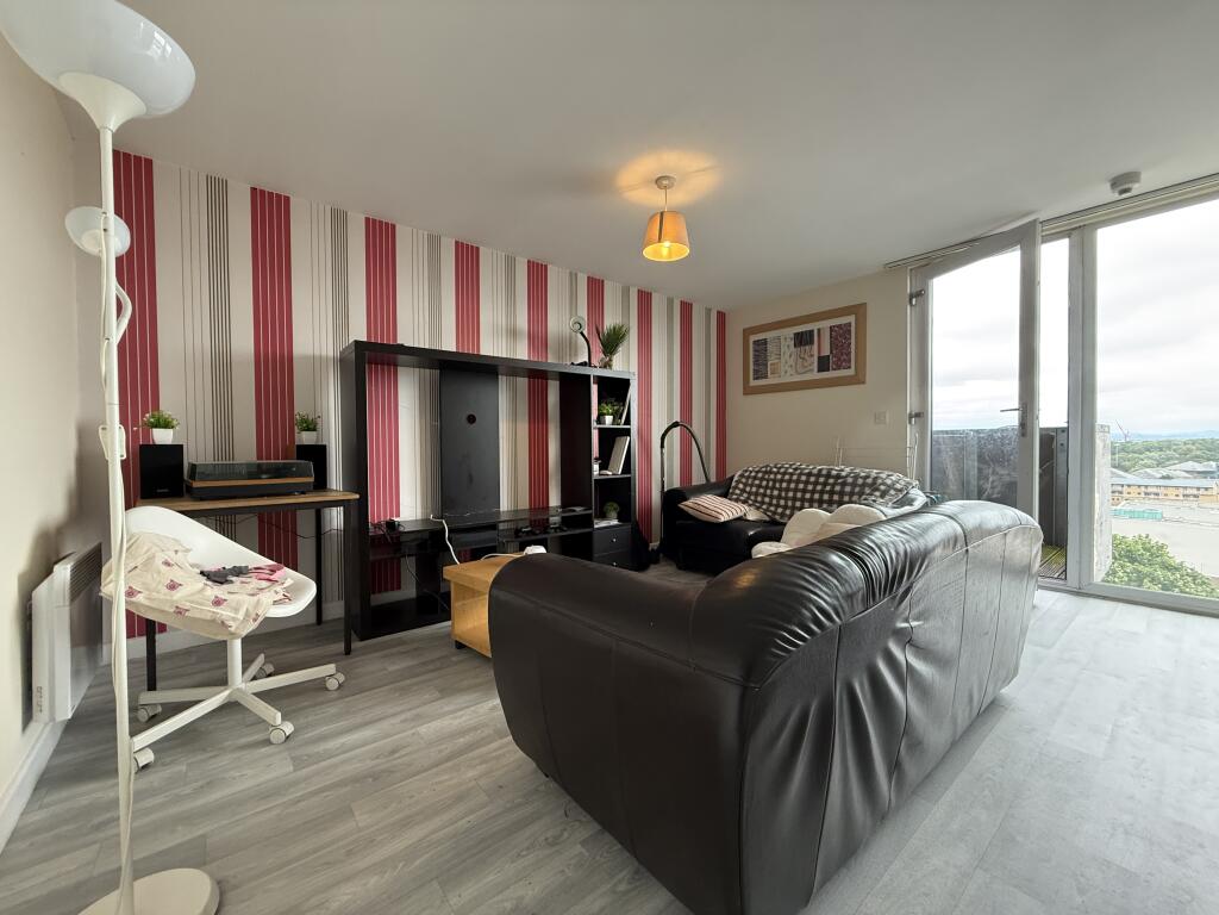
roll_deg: +1.0
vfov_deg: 85.7
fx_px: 493
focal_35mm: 14
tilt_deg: -1.1
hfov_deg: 102.1
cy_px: 458
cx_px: 610
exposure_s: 1/82
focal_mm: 2.22
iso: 320
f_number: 2.2
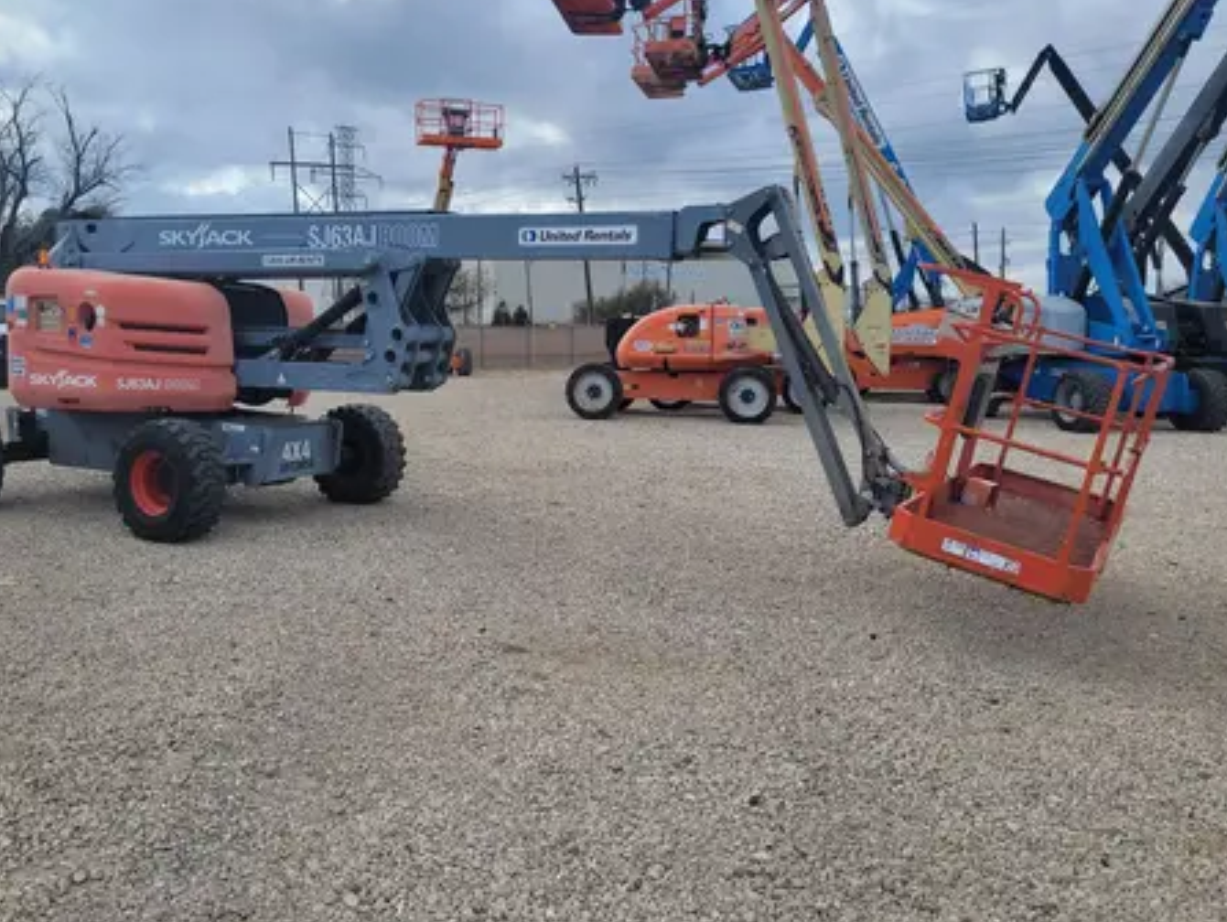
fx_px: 1135
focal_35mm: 32
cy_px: 413
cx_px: 527
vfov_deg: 44.2
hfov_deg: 56.6
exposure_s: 1/2295
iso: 40
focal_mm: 5.4
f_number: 1.8
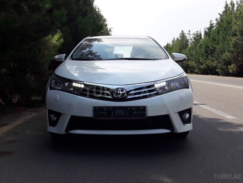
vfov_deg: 49.7
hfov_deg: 63.4
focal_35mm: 28
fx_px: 197
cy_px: 92
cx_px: 122
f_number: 1.9
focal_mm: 3.7
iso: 40
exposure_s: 1/1163
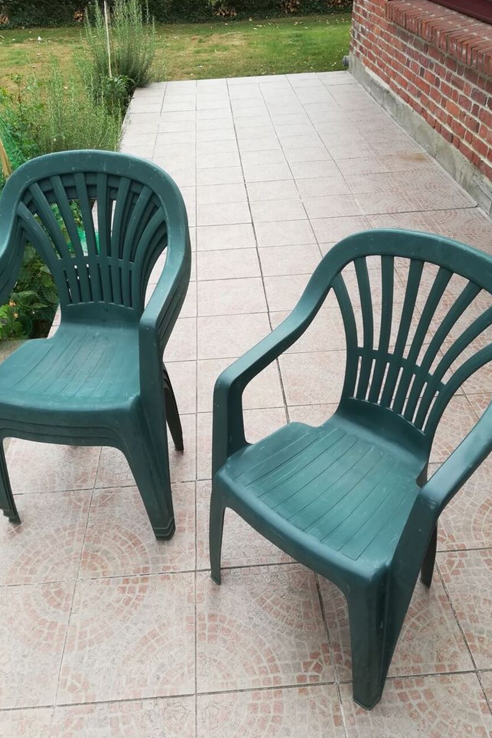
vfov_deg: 65.5
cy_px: 373
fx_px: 574
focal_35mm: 28
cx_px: 238
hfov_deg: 46.4
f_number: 2.2
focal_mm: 3.83
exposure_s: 1/224
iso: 50
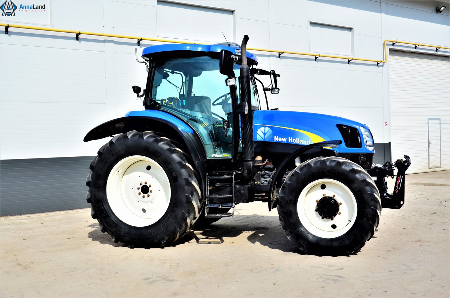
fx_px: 487
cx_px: 225
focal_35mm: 39
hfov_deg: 49.6
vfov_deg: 34.1
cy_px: 149
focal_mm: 26
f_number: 6.3
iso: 125
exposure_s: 1/640
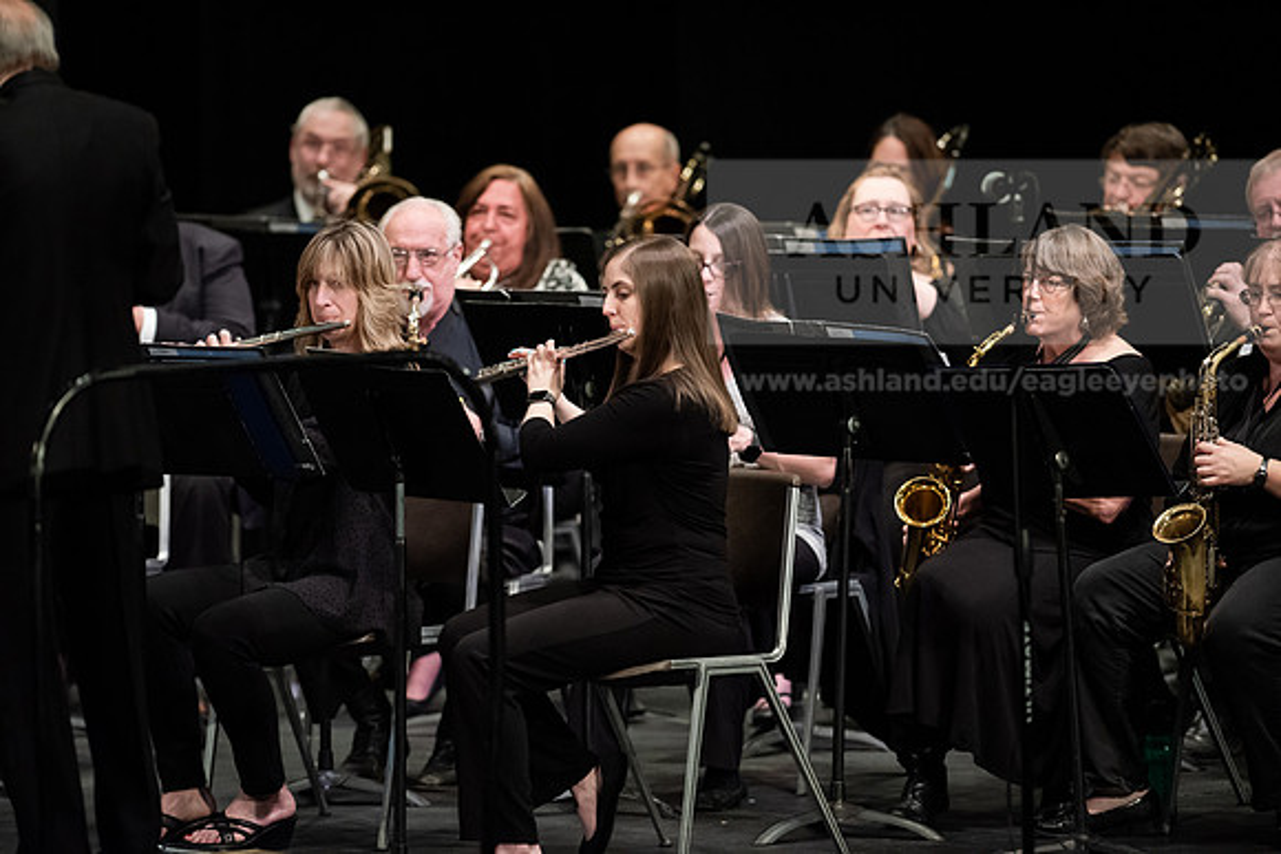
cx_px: 640
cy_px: 427
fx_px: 10677
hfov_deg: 6.9
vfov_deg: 4.6
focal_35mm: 300
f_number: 3.2
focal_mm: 300
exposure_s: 1/320
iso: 4000
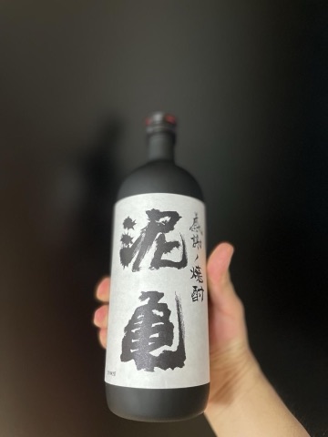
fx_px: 328
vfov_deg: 67.3
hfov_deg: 53.1
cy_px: 218
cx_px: 164
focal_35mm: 26
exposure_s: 1/40
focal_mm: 4.2
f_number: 1.6
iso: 500
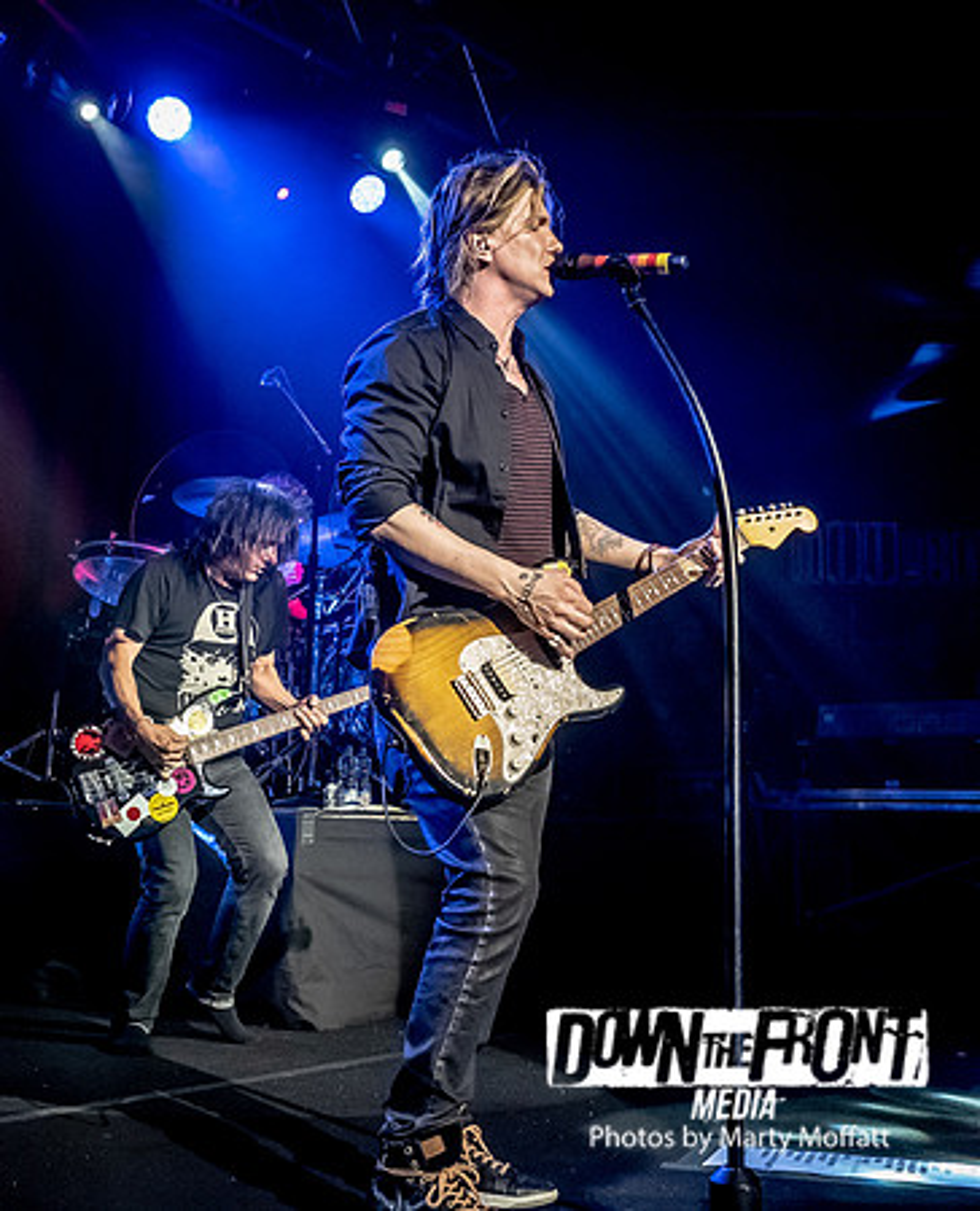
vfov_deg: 42.1
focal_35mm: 43
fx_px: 1564
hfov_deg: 34.8
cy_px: 486
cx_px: 478
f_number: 4
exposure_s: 1/200
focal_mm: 14
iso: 1600
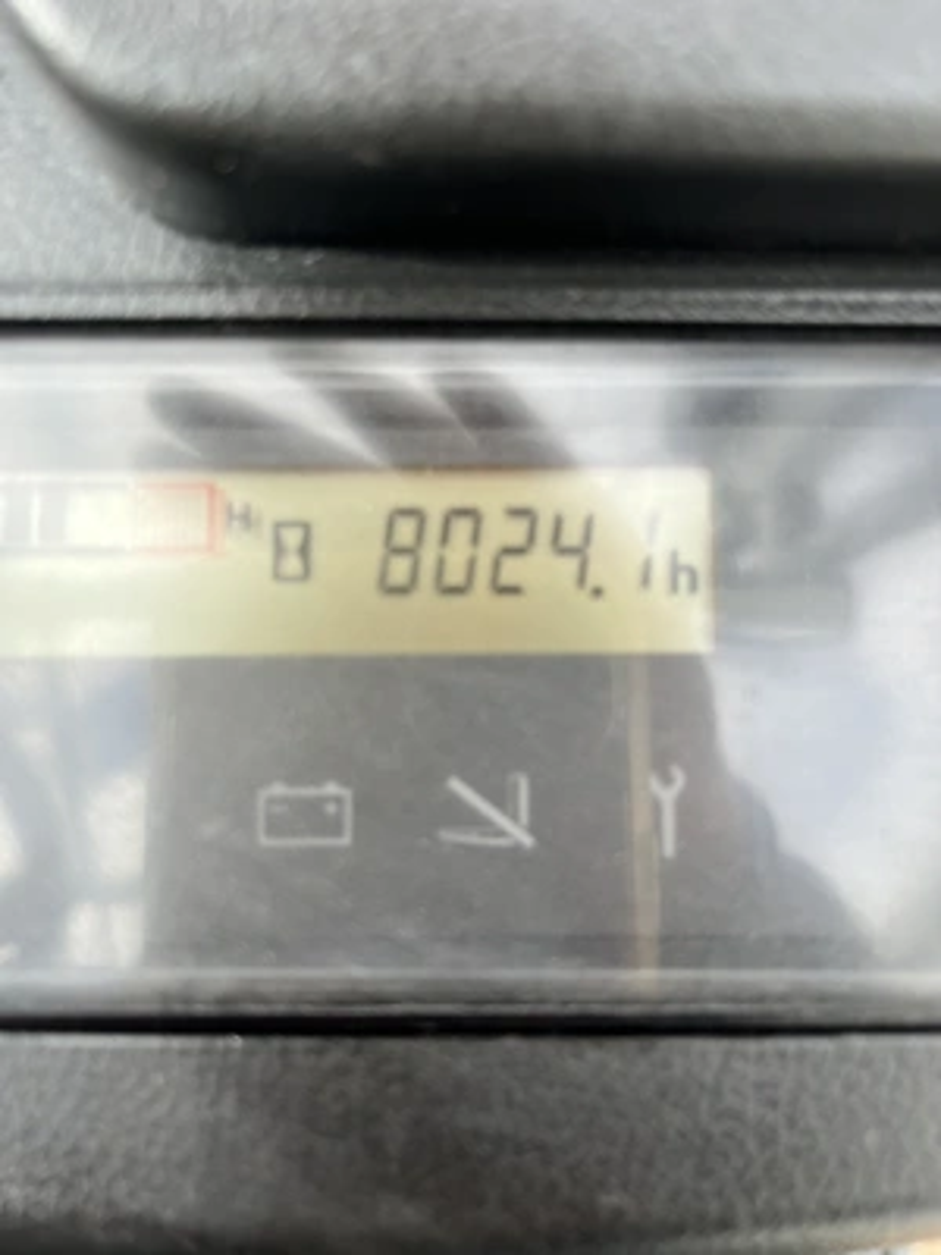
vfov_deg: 67.3
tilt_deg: -70.1
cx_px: 470
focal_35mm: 26
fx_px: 942
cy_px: 628
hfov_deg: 53.1
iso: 50
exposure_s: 1/328
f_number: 1.6
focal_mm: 5.1
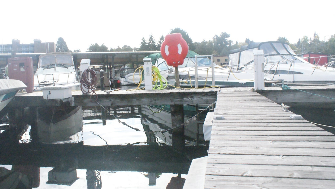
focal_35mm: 30
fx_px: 266
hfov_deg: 64.3
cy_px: 87
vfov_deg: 38.9
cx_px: 162
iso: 3200
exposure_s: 1/4000
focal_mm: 18
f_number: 7.1
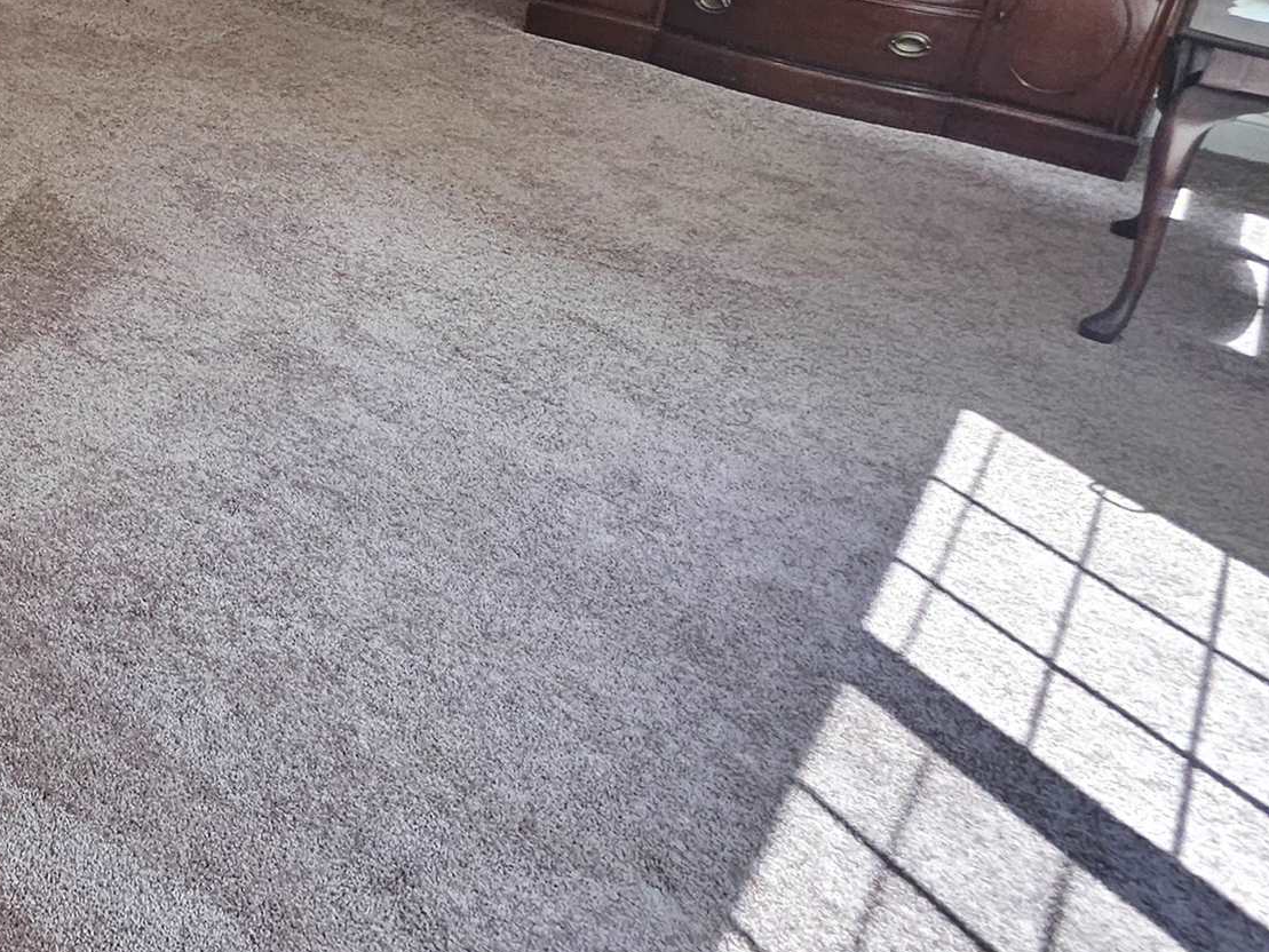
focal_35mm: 36
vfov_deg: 36.0
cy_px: 16
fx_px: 1320
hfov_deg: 34.4
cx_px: -419
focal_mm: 1.7
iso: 160
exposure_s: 1/60
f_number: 2.2
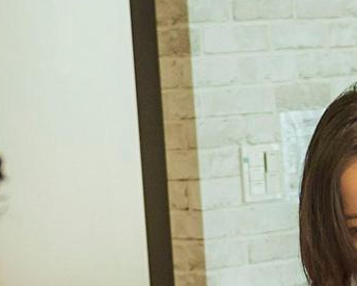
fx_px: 2017
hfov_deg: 10.1
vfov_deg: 7.9
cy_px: 438
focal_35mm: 191
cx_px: 330
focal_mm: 35
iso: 800
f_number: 2.8
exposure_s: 1/160
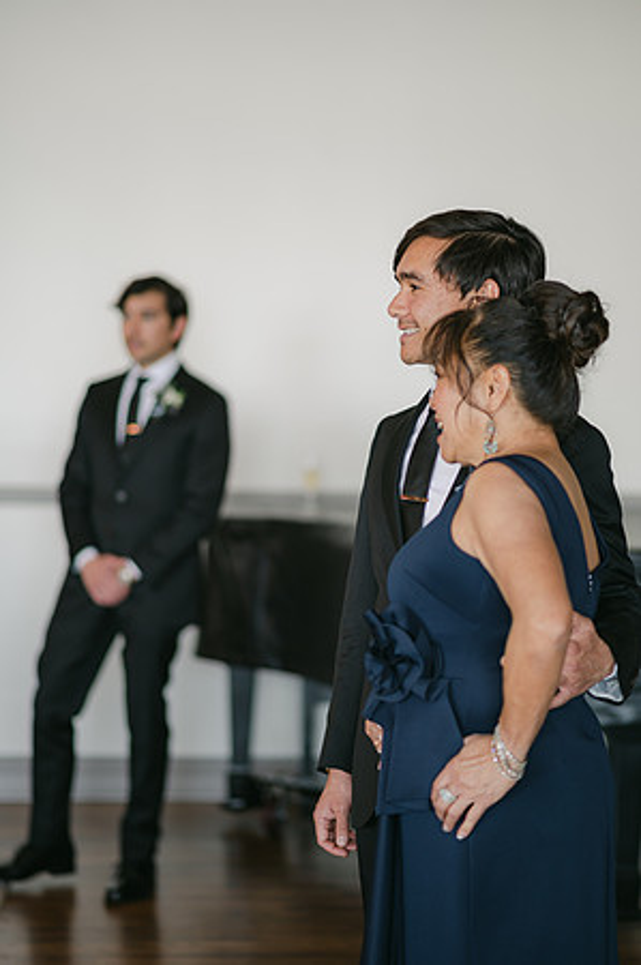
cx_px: 320
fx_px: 2275
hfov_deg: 16.0
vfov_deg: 23.9
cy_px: 482
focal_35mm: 85
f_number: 2
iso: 125
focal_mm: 85
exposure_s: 1/125
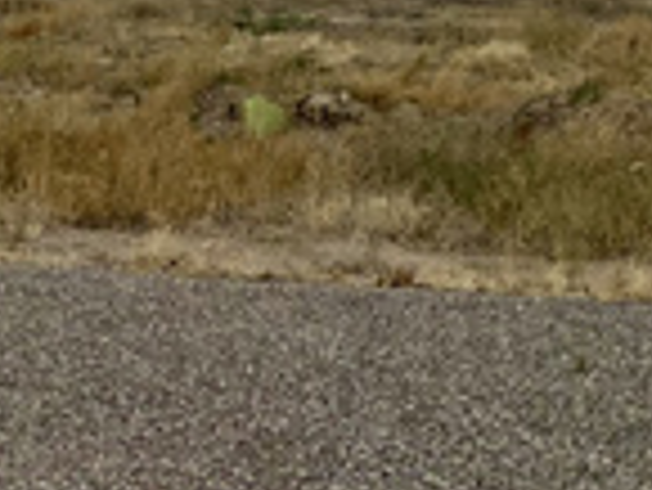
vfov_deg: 11.1
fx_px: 2413
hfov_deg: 13.1
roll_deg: +0.8
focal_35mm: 128
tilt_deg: +3.2
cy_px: -279
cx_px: 1335
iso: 20
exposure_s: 1/2801
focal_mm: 3
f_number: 1.8
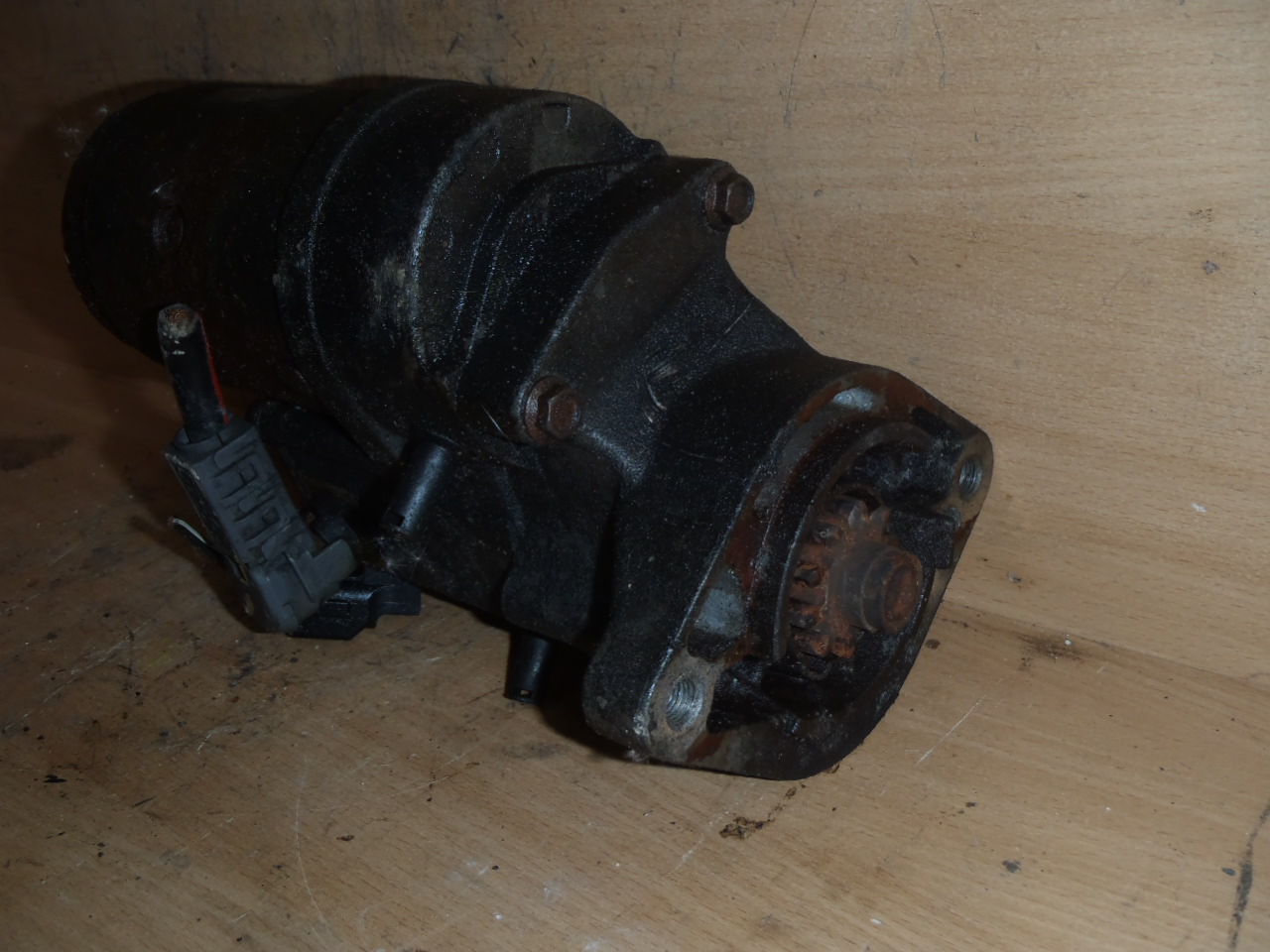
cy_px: 476
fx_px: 1394
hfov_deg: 49.0
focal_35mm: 38
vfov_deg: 37.7
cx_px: 635
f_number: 4.6
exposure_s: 1/40
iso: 100
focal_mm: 6.83
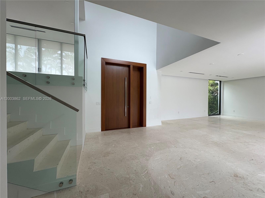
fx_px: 107
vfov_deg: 85.7
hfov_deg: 102.1
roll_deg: +0.4
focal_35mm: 14
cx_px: 132
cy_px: 99
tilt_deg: +0.1
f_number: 2.2
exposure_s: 1/99
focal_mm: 2.22
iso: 64
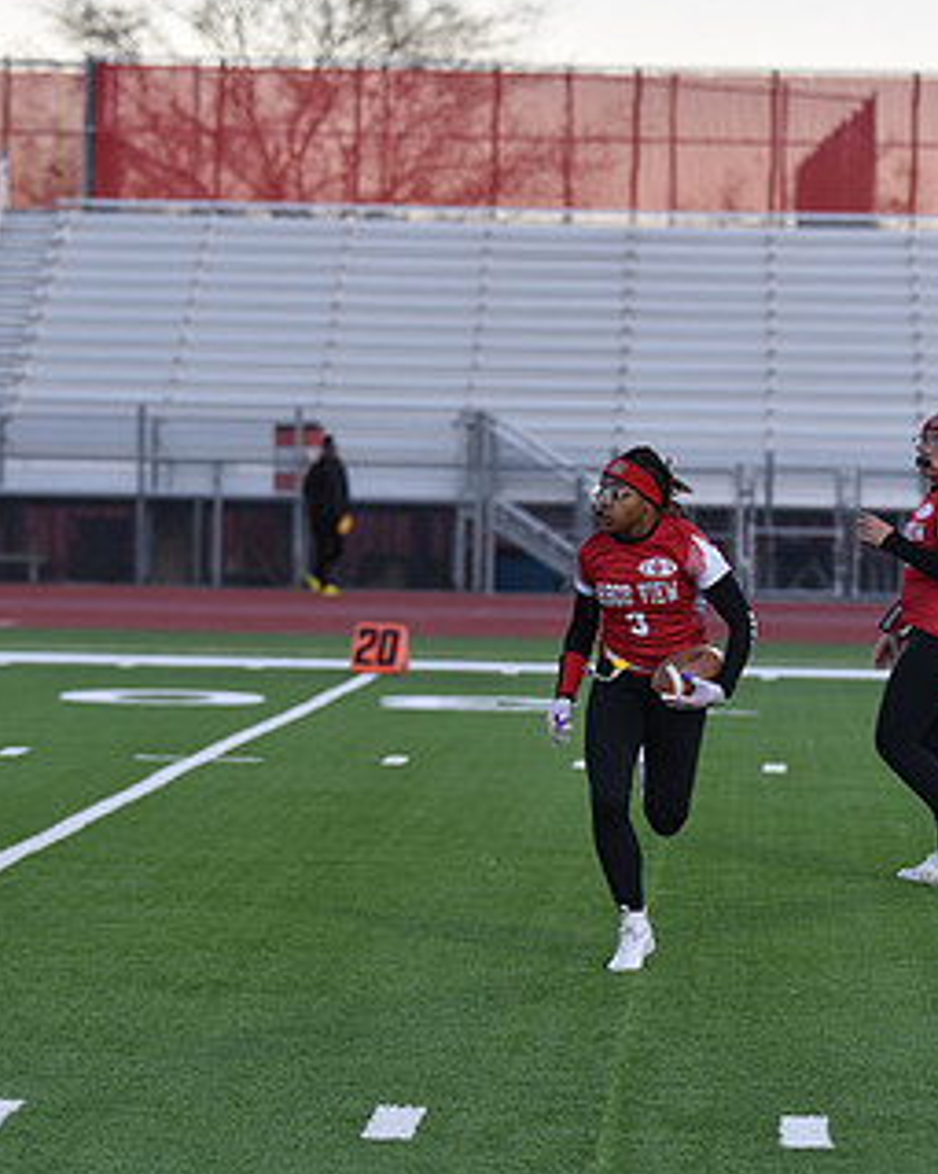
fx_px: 6631
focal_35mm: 191
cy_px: 569
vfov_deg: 10.1
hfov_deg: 8.1
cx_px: 647
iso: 450
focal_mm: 112
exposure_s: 1/800
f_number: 2.8
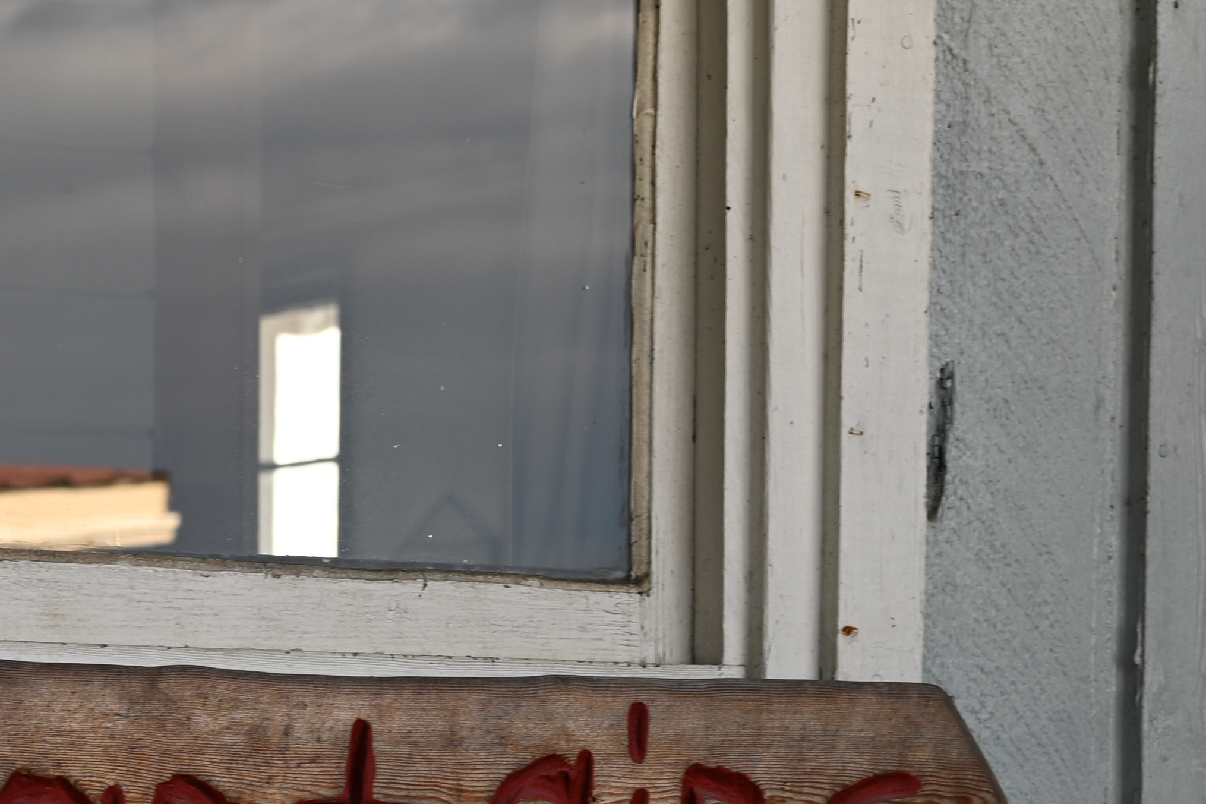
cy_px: 1142
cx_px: 534
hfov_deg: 13.8
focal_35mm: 149
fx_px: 4991
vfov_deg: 9.0
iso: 100
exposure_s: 1/125
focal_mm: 50
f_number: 5.6
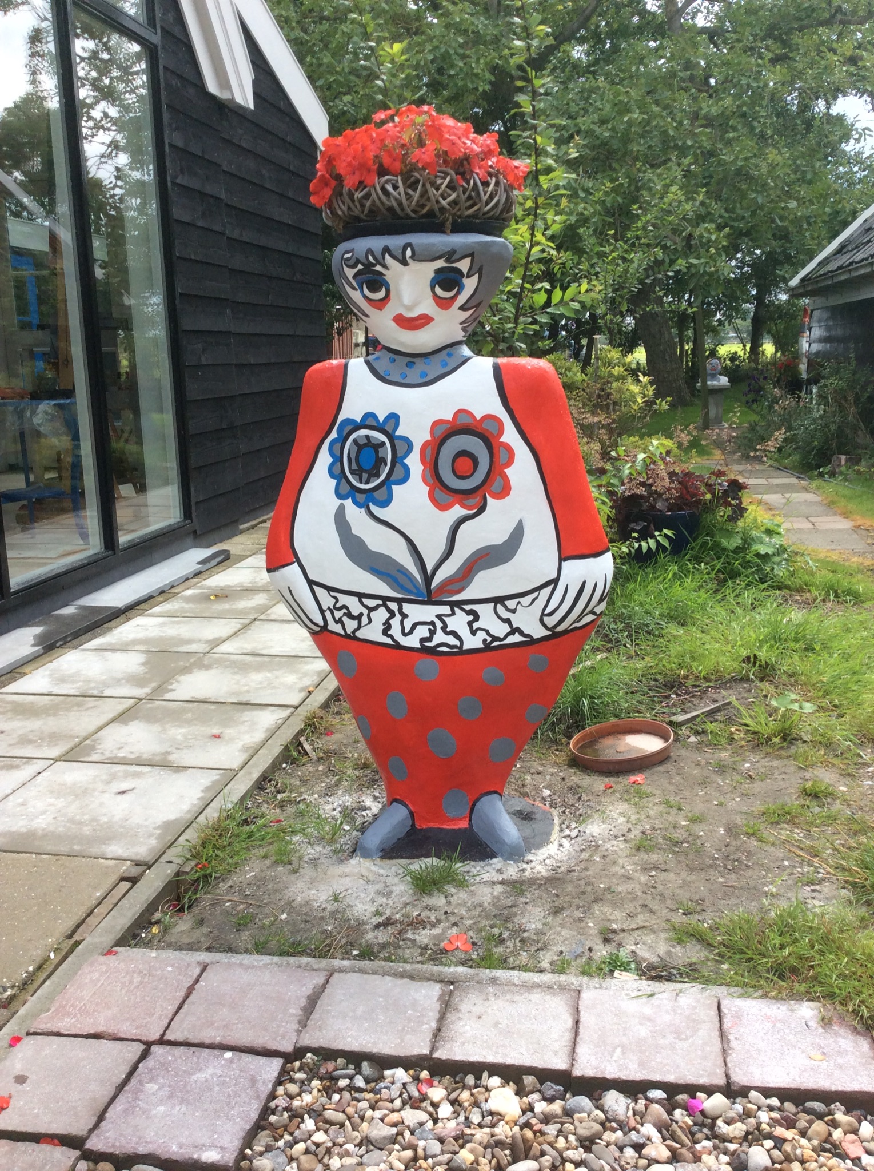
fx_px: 1080
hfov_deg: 44.0
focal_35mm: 32
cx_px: 437
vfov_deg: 56.9
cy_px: 586
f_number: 2.4
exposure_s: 1/715
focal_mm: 3.3
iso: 32
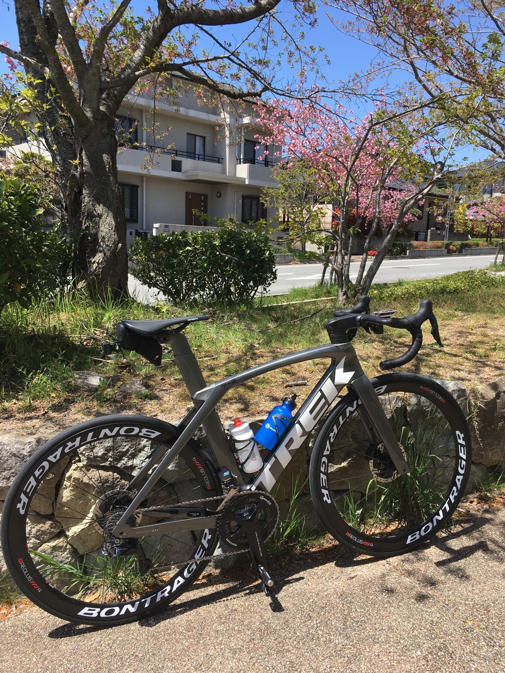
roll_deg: -1.0
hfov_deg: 48.2
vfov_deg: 61.7
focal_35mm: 29
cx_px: 252
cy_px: 336
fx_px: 564
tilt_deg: -10.5
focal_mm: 4.15
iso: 25
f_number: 2.2
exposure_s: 1/801
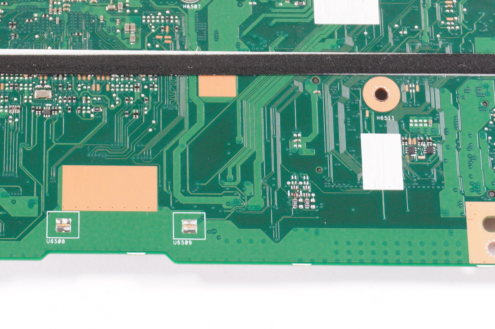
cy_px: 8
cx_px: 112
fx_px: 1690
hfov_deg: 16.6
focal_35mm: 123
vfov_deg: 11.0
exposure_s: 1/160
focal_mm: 34
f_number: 5.6
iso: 800
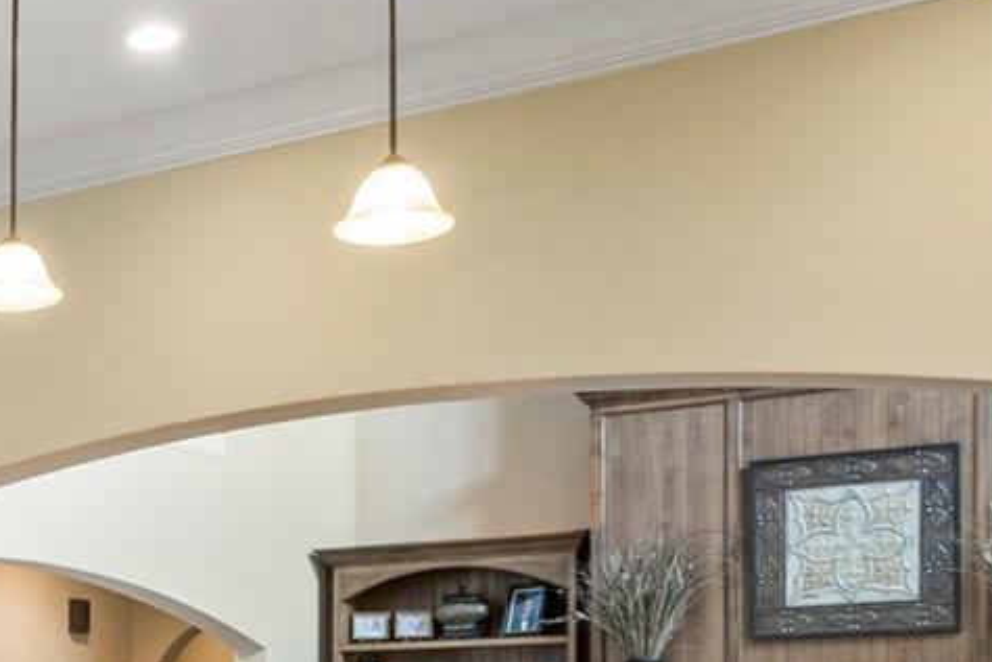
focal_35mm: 69
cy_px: 912
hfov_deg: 25.4
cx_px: -280
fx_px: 1902
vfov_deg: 18.1
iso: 100
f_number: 11
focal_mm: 16
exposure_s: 1.6
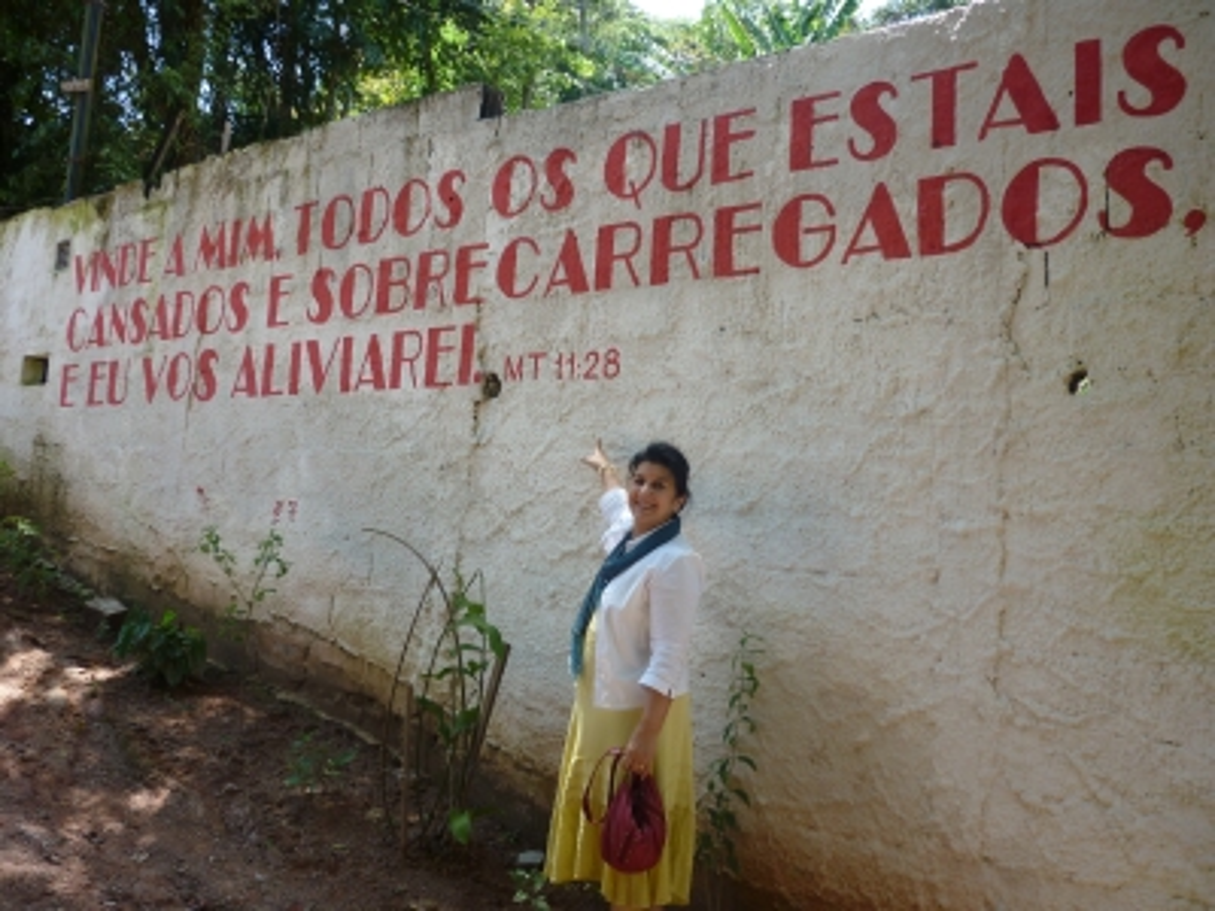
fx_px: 1158
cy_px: 456
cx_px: 608
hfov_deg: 55.4
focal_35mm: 33
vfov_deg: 42.9
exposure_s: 1/200
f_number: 2.8
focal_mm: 5.5
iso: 80
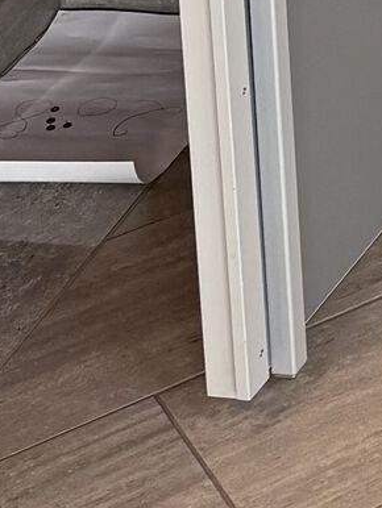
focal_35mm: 159
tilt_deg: -8.3
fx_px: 2337
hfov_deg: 8.0
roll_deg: -0.1
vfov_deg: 10.3
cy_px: -817
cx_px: 1150
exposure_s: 1/100
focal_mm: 6.76
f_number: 1.78
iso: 125
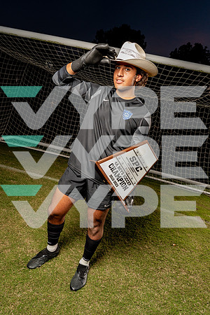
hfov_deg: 53.1
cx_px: 105
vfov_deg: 73.7
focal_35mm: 24
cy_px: 158
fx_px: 210
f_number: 8
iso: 800
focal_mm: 24
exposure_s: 1/250
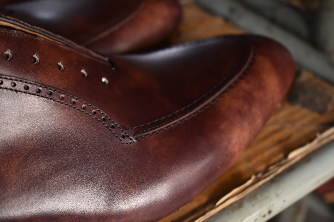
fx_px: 557
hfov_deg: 33.4
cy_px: 111
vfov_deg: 22.6
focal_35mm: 60
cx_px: 167
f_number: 5
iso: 450
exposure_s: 1/30
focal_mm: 40
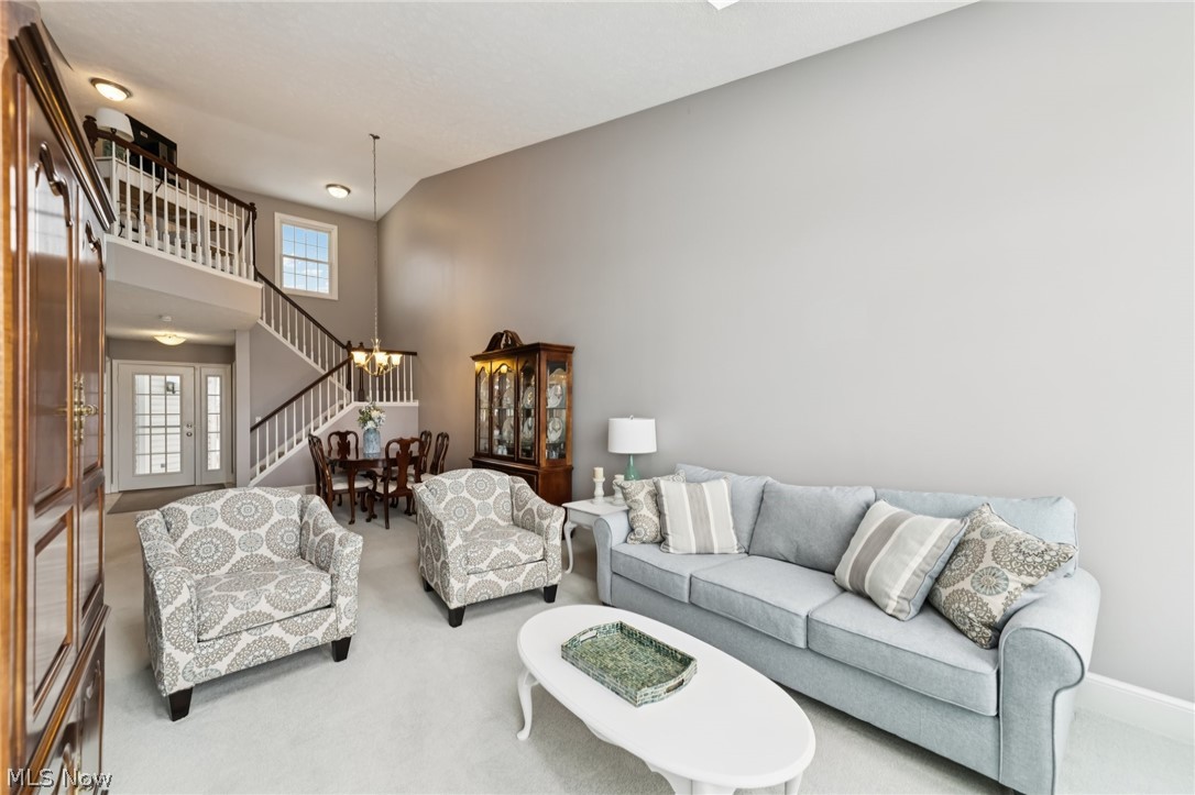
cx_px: 598
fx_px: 464
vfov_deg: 81.2
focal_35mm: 14
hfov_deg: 104.3
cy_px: 398
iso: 250
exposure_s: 1/60
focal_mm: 14
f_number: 5
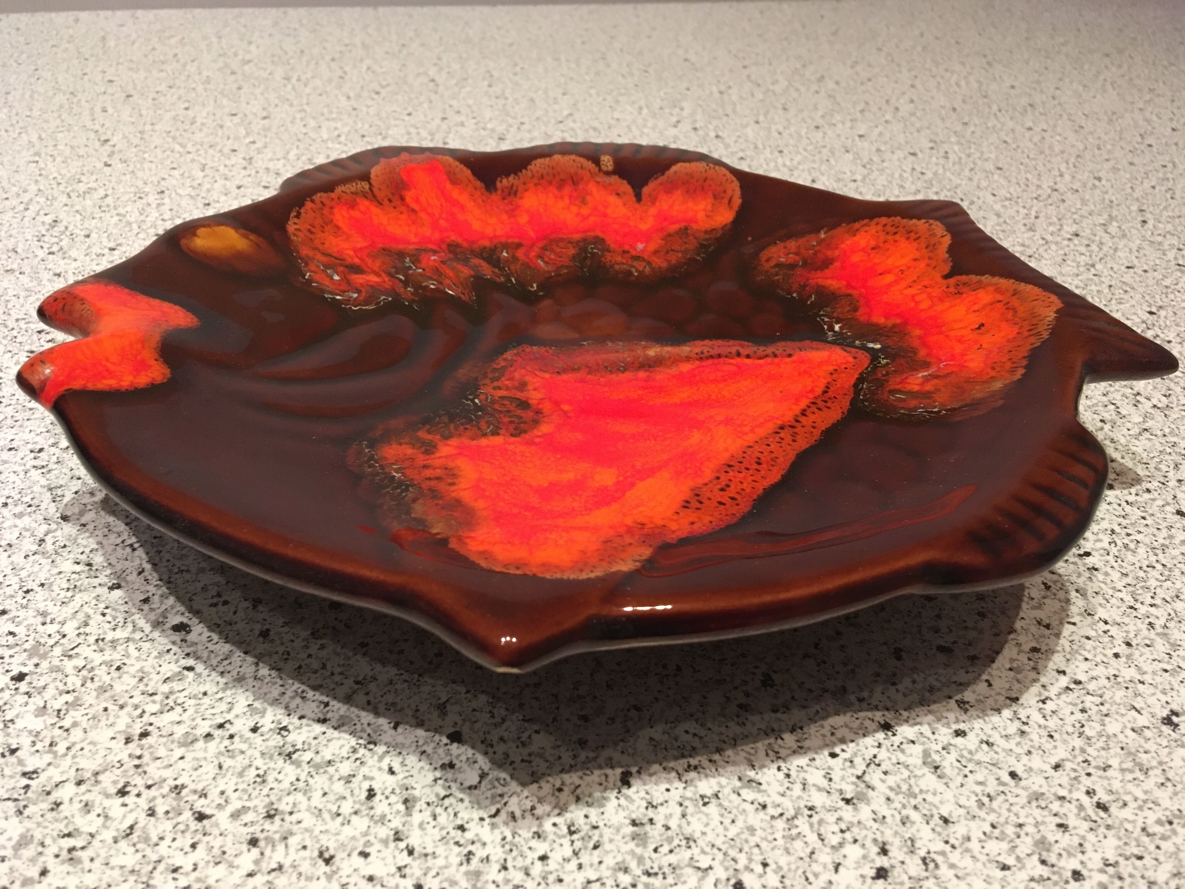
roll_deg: -2.4
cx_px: 592
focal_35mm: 29
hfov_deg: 61.7
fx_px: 993
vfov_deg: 48.2
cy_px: 444
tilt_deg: -35.4
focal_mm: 4.15
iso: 200
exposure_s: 1/25
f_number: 2.2
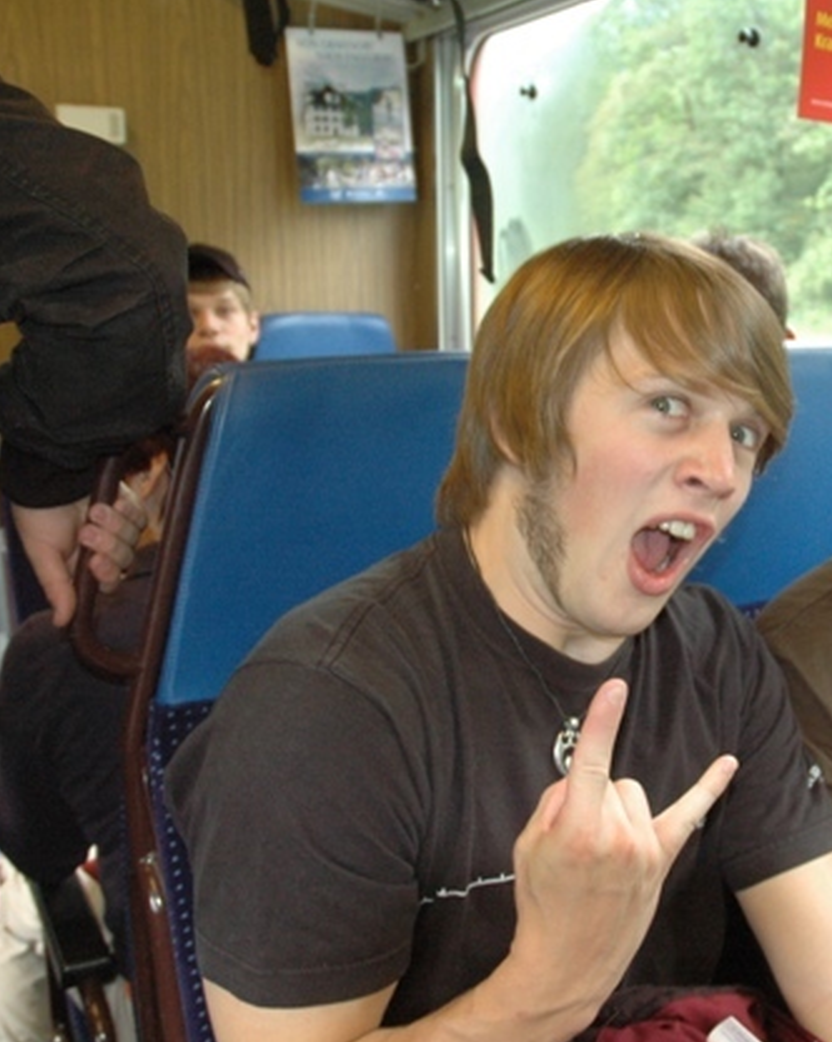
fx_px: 1202
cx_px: 632
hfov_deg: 37.2
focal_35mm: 39
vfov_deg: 46.9
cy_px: 518
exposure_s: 1/125
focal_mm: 18
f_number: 4.5
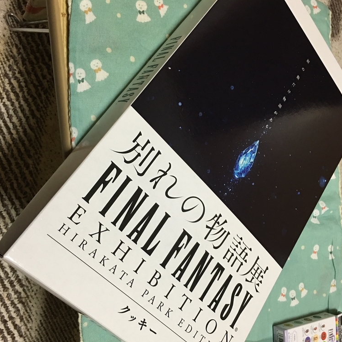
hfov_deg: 47.2
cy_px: 188
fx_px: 391
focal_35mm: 35
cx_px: 172
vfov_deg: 47.2
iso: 100
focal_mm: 4.15
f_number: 2.2
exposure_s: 1/17
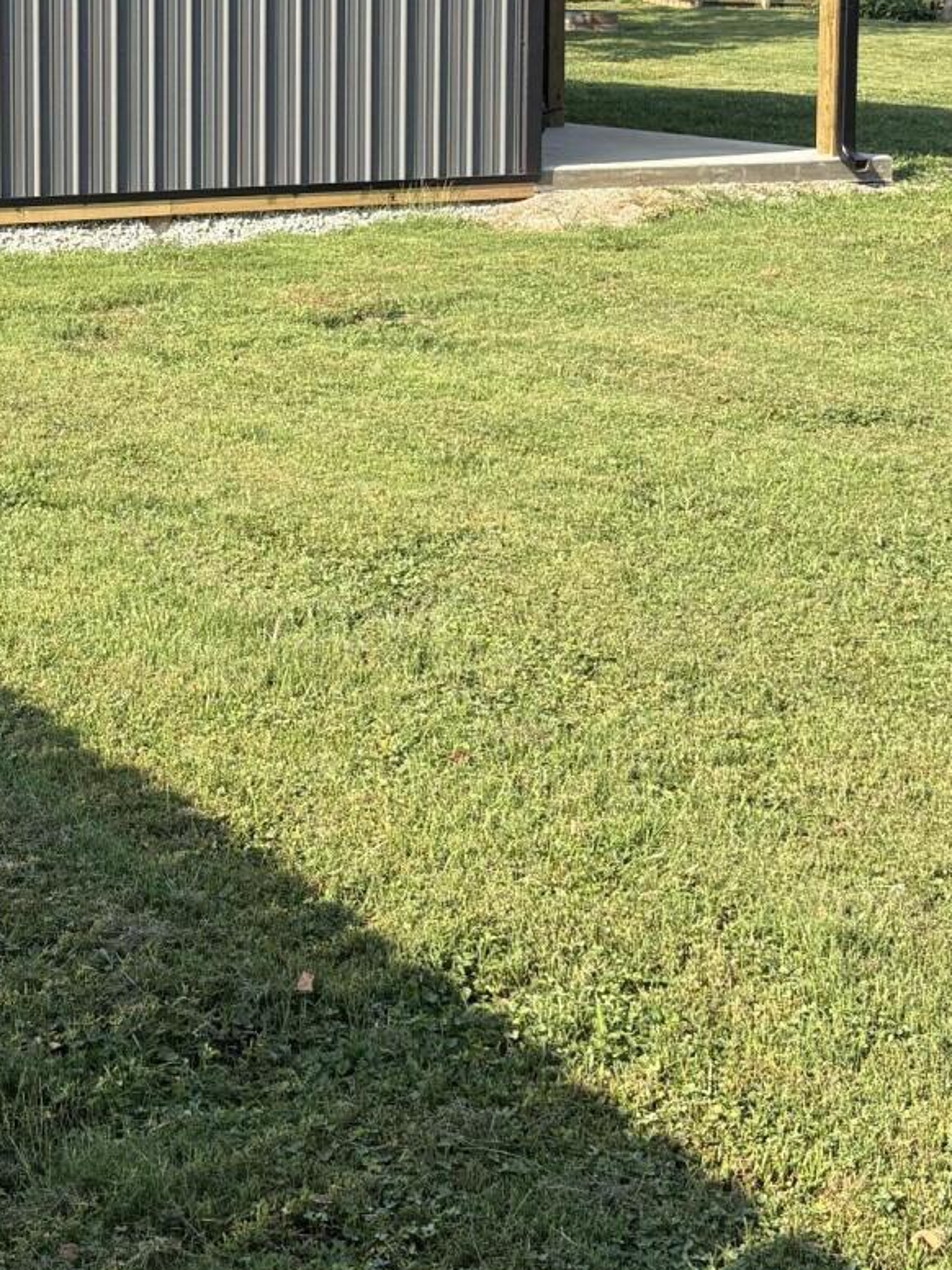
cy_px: 128
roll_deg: -0.8
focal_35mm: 67
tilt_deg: -4.0
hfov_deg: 21.5
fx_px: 2457
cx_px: 116
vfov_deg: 27.9
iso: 50
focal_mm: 5.96
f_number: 1.6
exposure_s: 1/2075
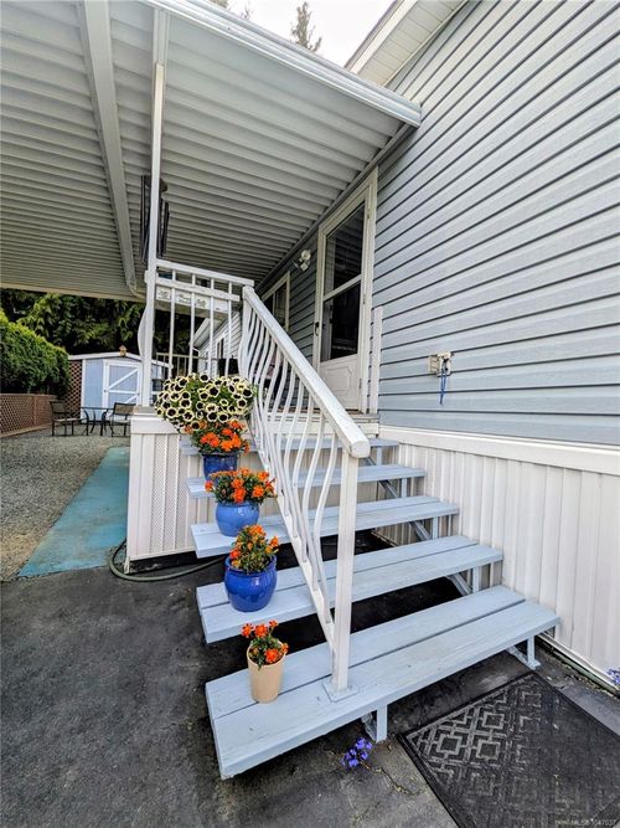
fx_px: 334
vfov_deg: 102.1
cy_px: 414
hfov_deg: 85.7
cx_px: 310
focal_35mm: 14
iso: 77
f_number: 2.2
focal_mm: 1.85
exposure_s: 1/491
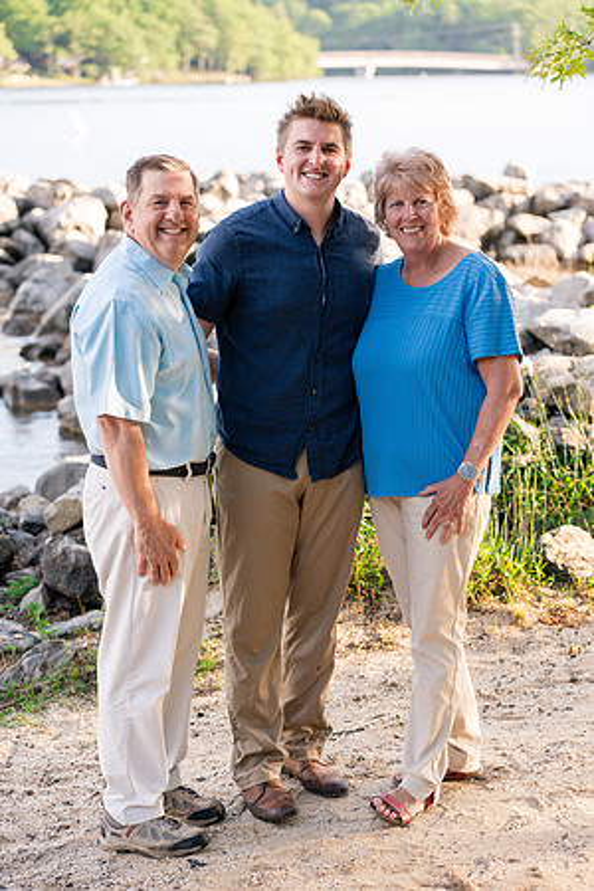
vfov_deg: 23.9
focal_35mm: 85
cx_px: 297
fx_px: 2104
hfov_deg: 16.1
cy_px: 446
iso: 800
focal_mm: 85
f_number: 4.5
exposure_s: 1/500
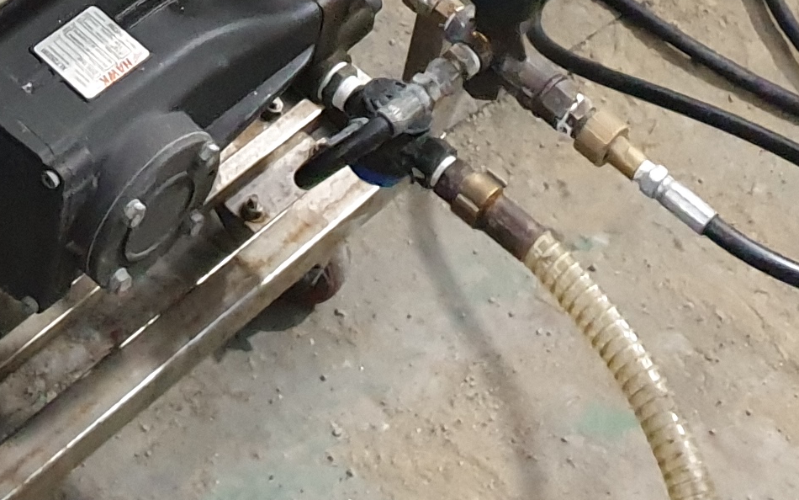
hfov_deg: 16.5
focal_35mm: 117
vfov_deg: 9.8
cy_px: -725
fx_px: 2548
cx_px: -335
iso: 400
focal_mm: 4.3
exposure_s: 1/60
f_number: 1.5
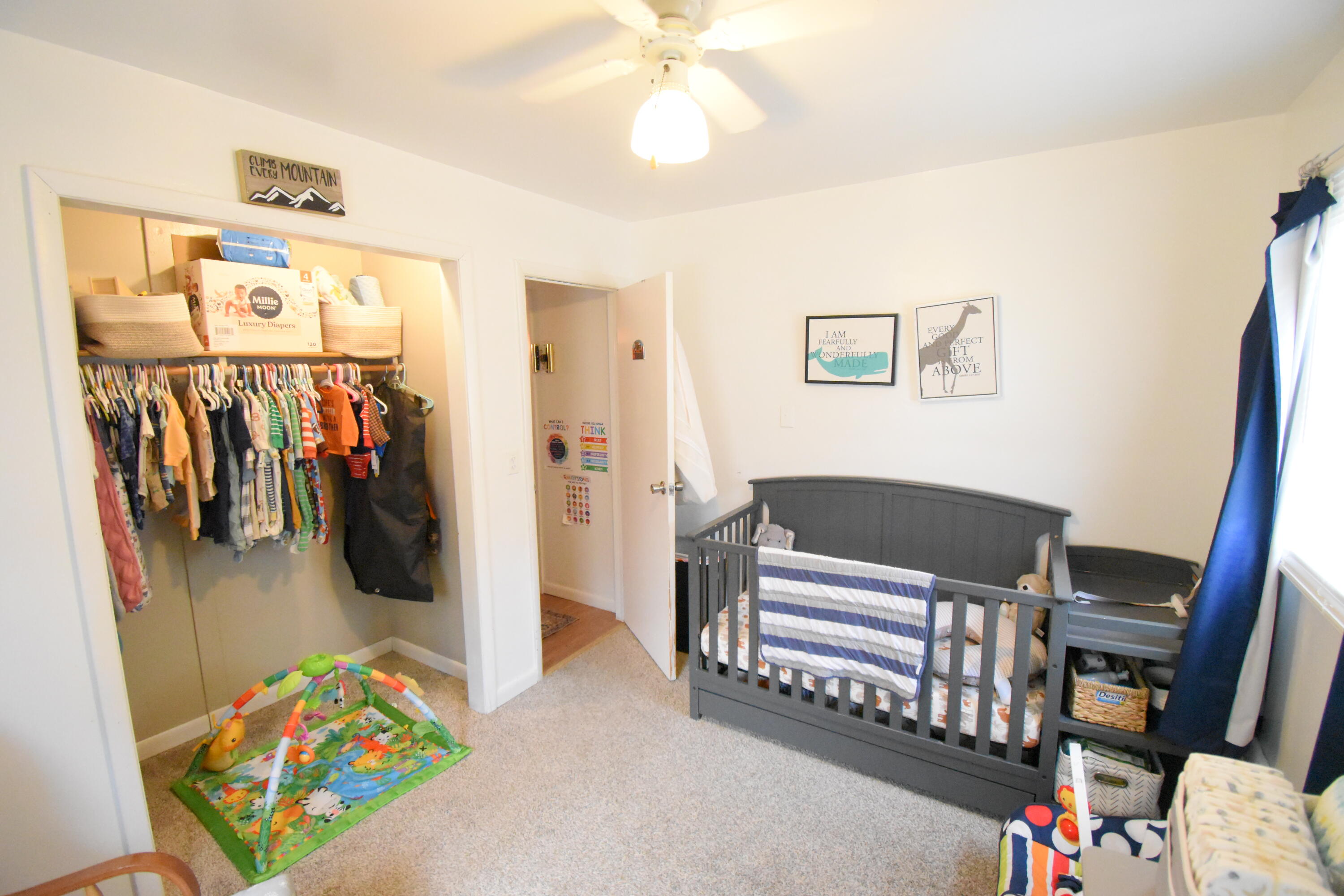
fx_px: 560
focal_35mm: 15
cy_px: 448
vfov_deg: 77.3
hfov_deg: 100.4
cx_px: 672
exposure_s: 1/125
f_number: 4.5
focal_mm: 10
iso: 6400
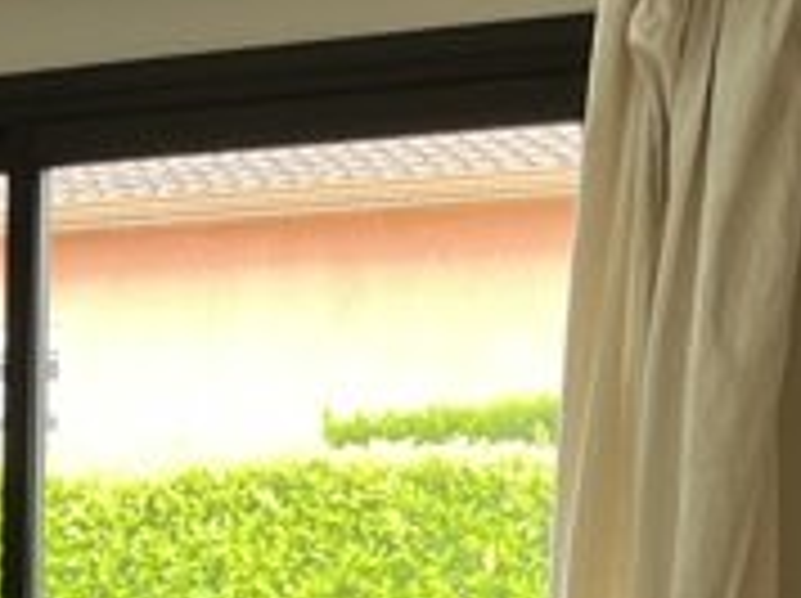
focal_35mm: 117
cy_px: 1012
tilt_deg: -8.8
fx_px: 2704
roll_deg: +0.4
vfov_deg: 11.8
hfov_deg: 16.1
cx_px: -189
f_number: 1.6
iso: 80
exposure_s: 1/121
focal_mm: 5.1
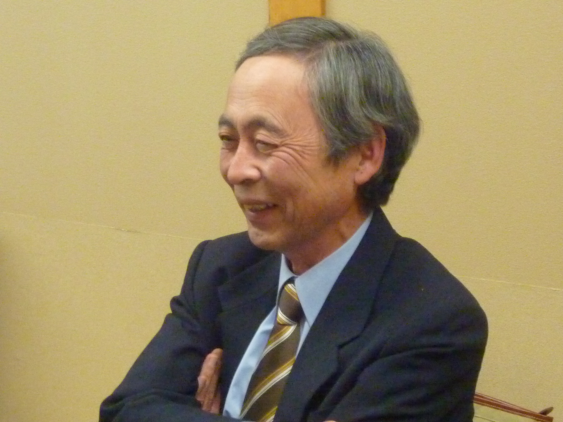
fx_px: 2277
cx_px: 282
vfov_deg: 10.6
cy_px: 211
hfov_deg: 14.1
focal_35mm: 140
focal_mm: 12.8
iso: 800
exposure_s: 1/20
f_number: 4.2
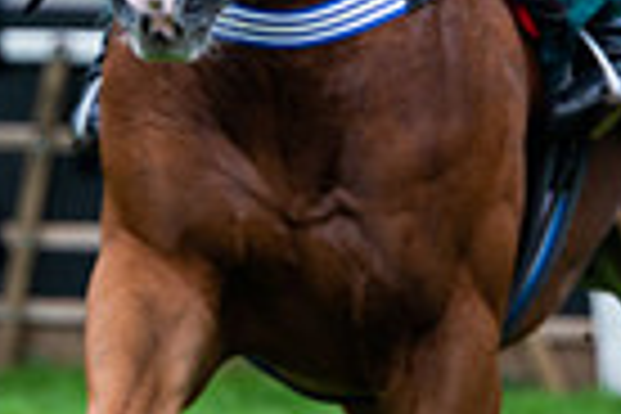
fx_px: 11212
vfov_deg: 2.1
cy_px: -324
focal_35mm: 650
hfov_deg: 3.2
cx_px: 1202
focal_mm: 155
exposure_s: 1/1000
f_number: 5
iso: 500
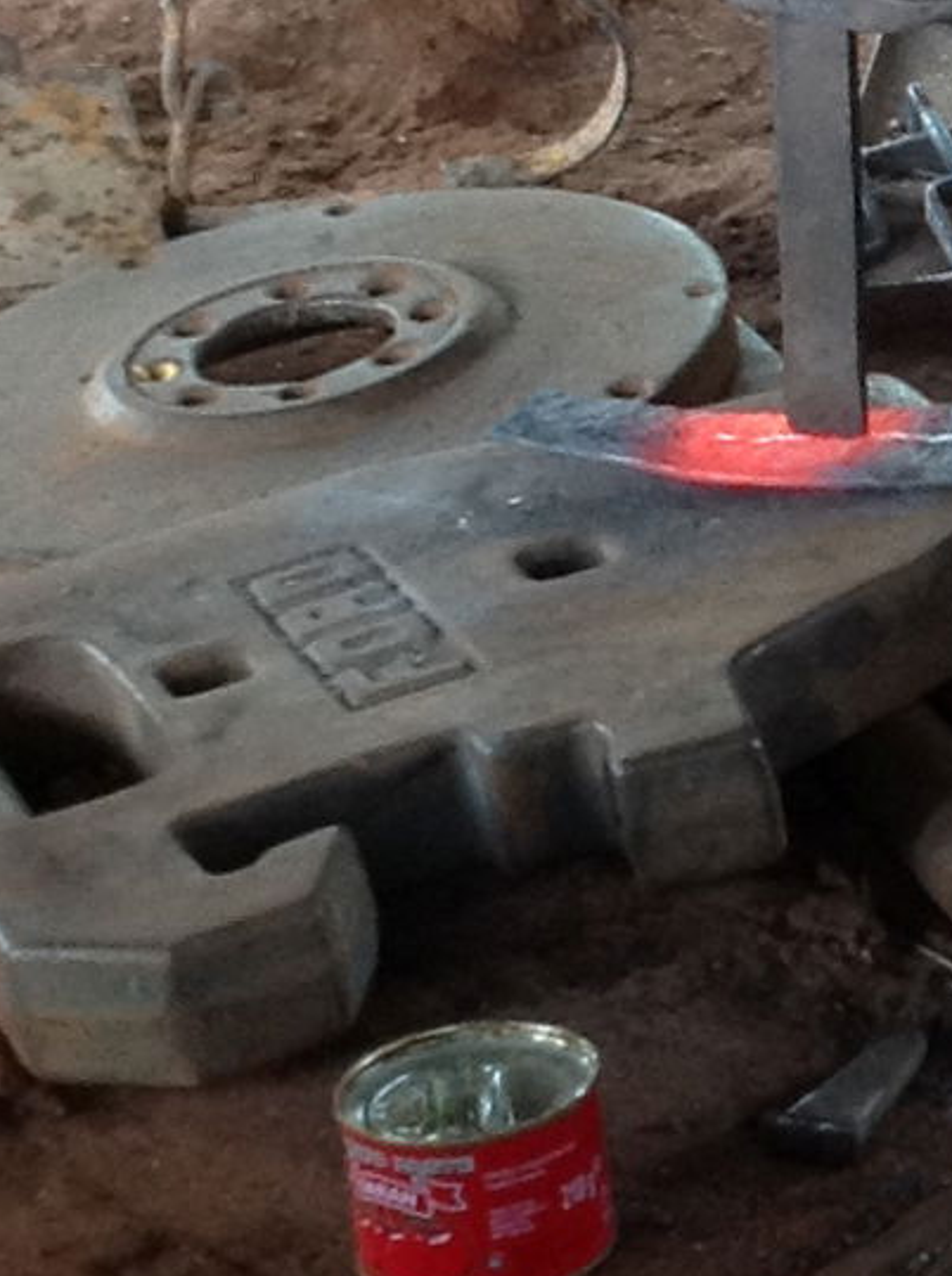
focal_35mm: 167
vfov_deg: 11.8
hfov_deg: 8.7
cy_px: 465
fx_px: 6146
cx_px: 1402
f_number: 2.4
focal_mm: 4.28
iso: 125
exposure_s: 1/15
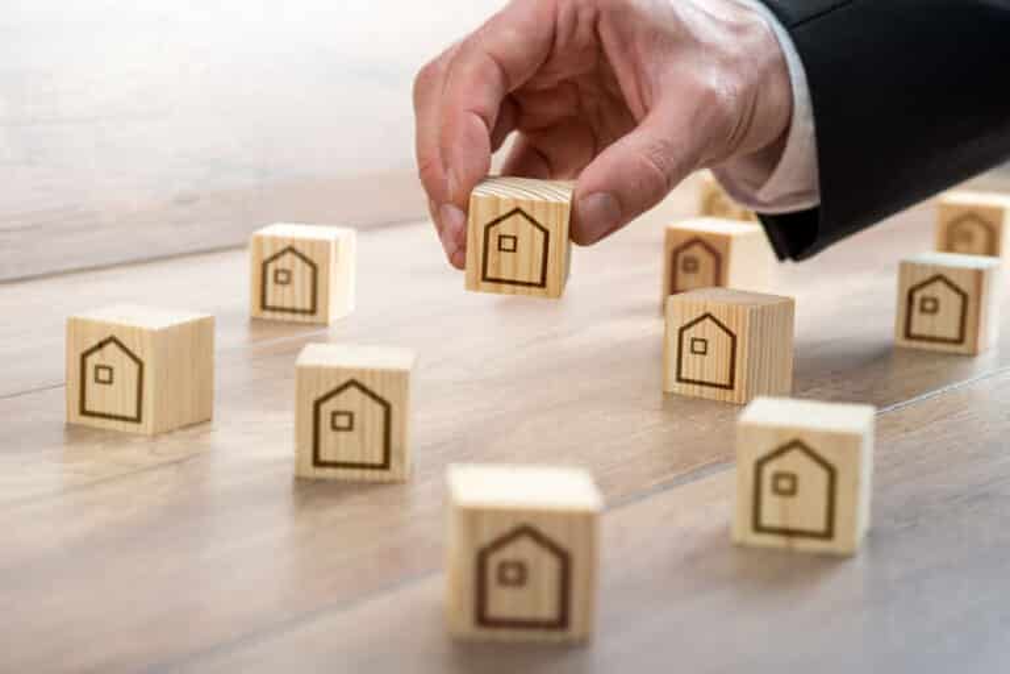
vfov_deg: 16.1
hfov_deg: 23.9
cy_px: 337
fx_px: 2385
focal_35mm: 85
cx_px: 505
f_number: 8
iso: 100
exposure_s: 1/160
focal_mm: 85
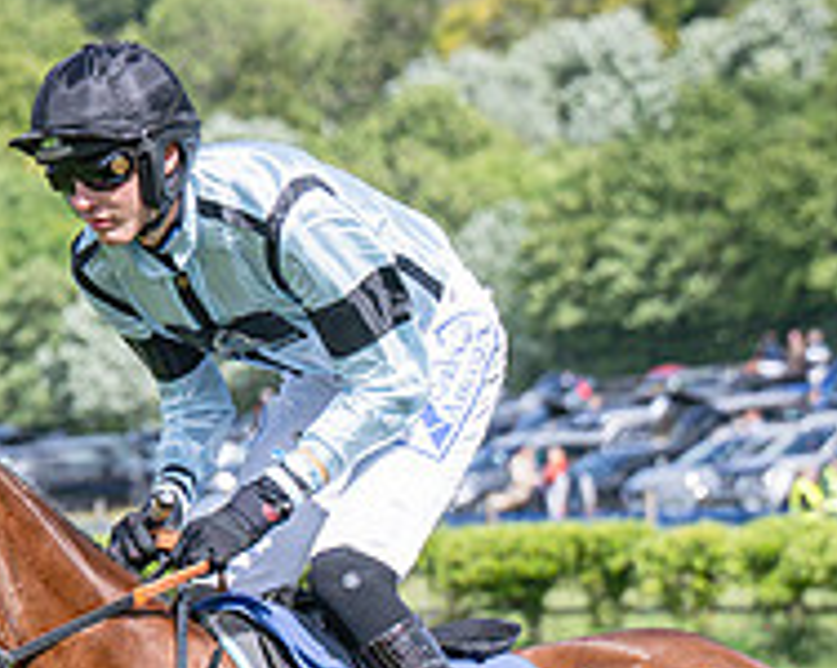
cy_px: 1131
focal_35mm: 417
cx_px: -30
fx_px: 10319
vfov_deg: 3.7
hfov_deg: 4.6
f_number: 4
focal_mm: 90
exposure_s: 1/3200
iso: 400
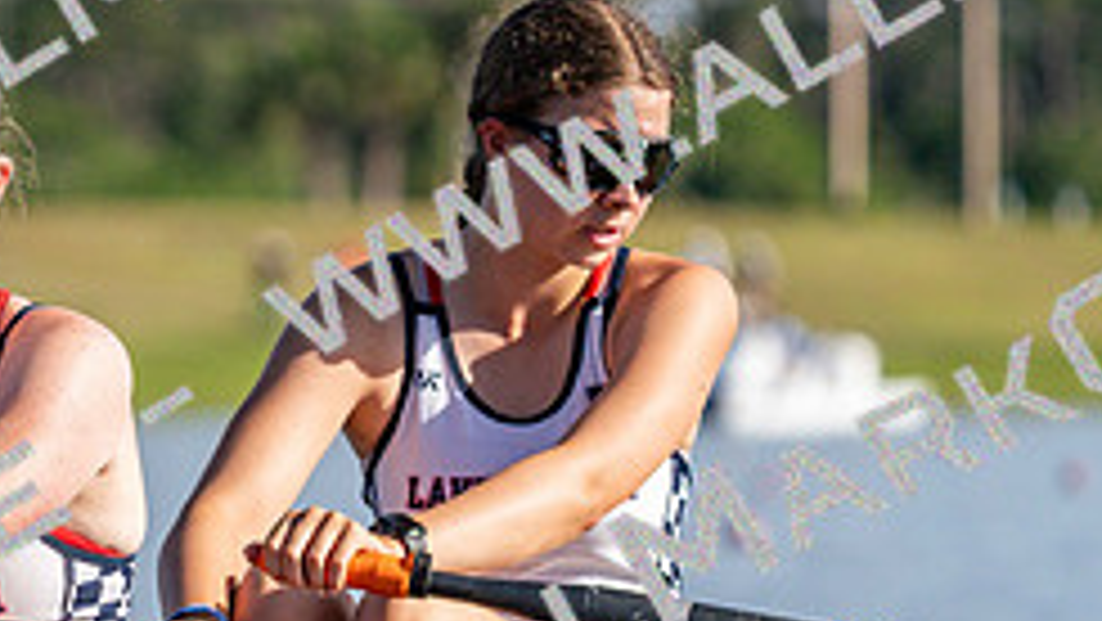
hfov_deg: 3.2
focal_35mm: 669
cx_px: -63
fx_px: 19555
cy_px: 430
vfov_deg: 1.8
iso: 320
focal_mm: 270
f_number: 6.3
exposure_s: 1/2500
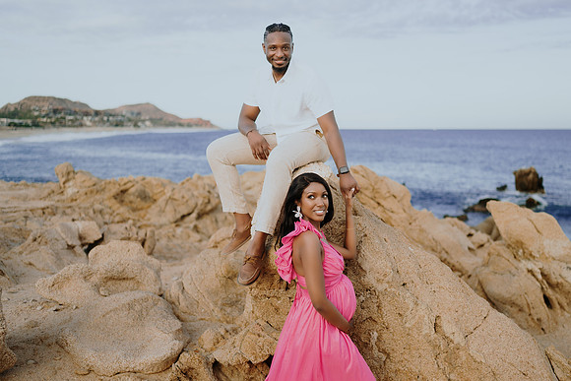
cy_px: 174
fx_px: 609
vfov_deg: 34.7
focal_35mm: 38
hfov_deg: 50.2
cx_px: 312
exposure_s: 1/1250
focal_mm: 35
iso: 100
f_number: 1.8
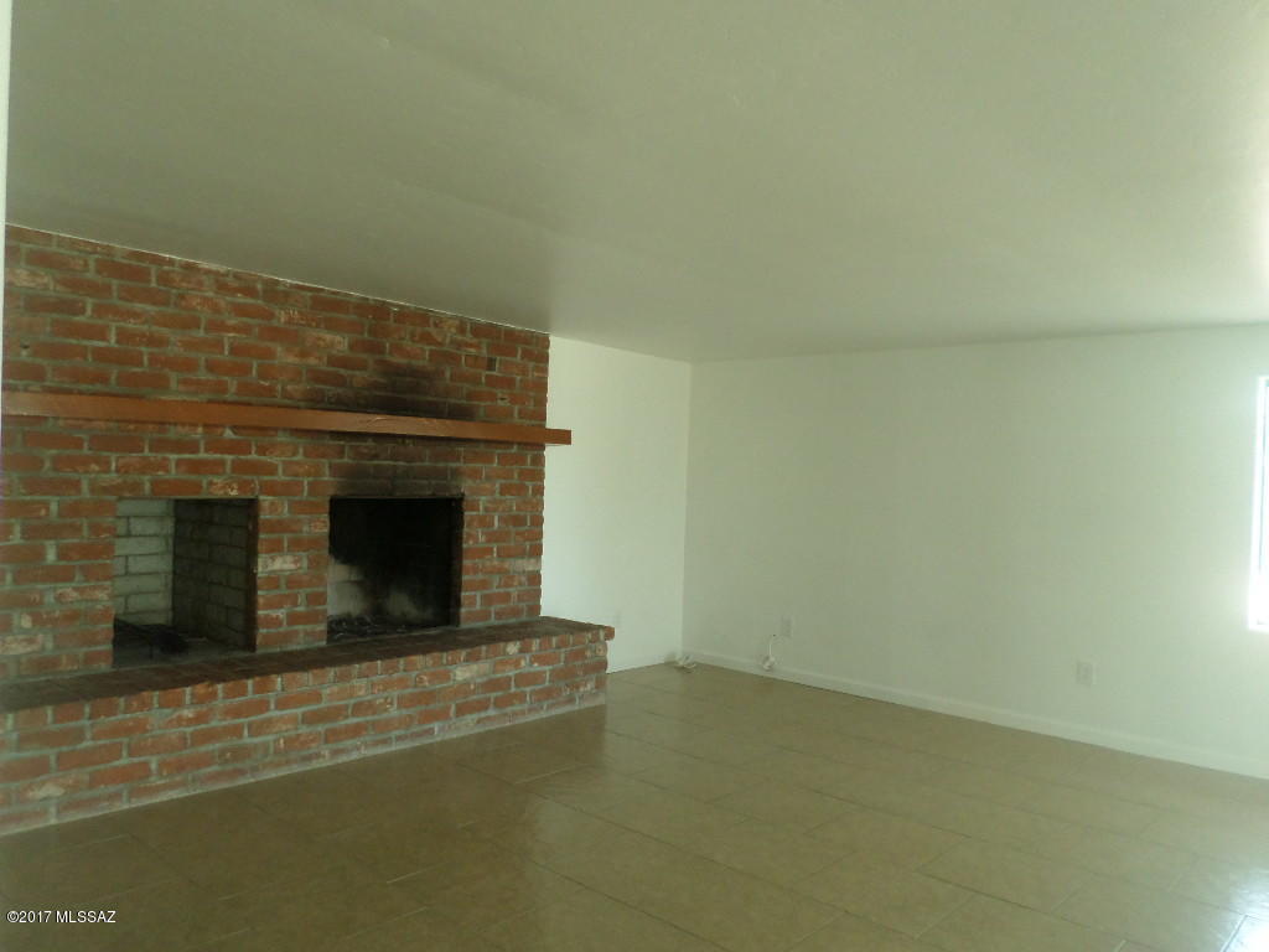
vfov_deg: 54.9
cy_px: 476
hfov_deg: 69.4
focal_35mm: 25
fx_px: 916
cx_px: 634
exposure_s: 1/30
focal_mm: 4.5
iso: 200
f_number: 2.5
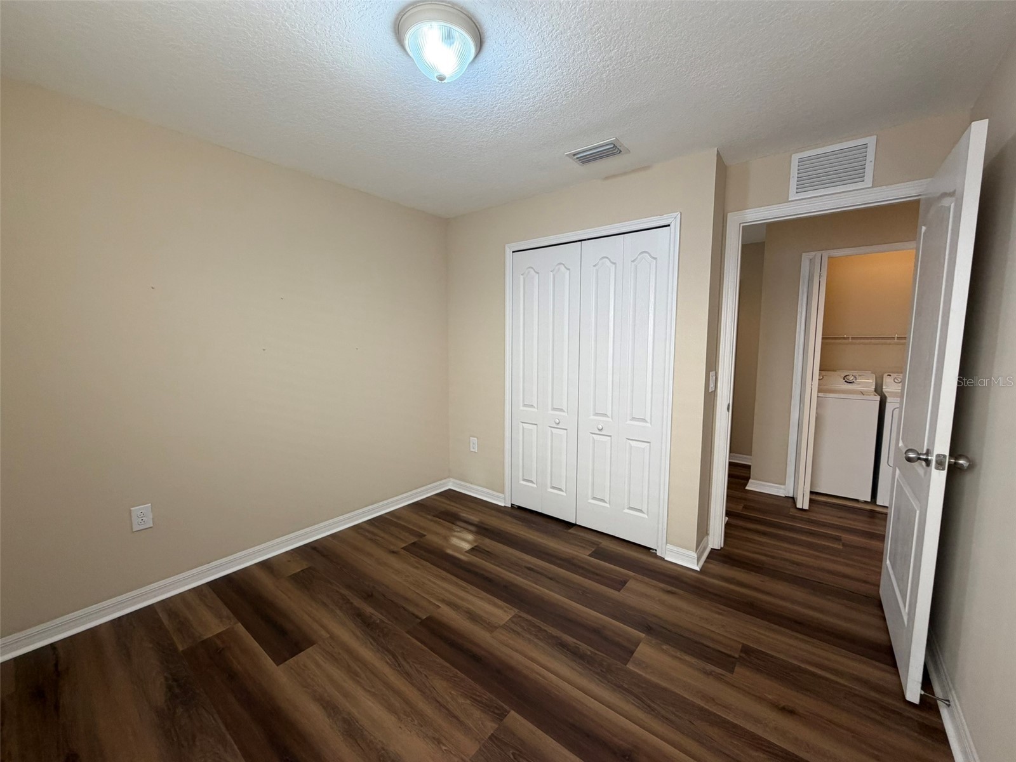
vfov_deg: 85.7
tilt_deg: -5.7
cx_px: 508
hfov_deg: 102.1
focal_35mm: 14
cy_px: 381
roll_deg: +0.1
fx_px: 411
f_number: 2.2
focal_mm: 2.22
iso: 160
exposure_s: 1/60
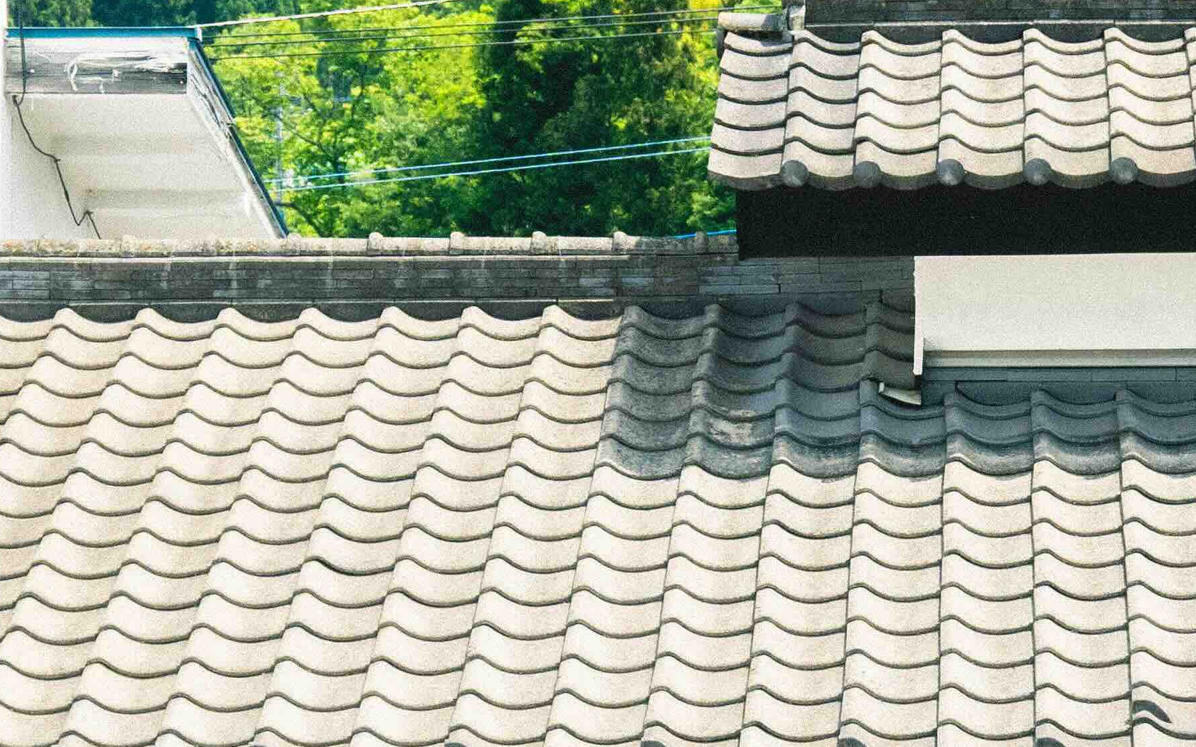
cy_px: 1069
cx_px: 931
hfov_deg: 9.9
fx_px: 6896
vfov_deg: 6.1
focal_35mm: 212
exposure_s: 1/1250
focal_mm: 45
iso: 500
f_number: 6
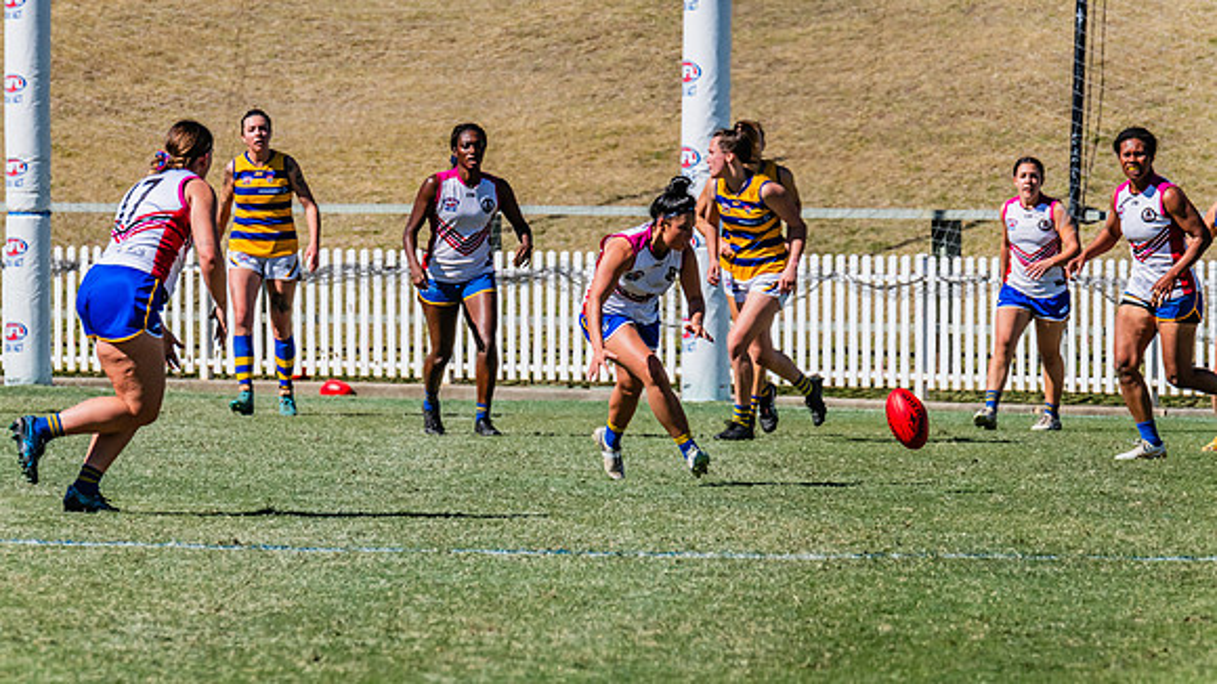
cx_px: 595
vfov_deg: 2.7
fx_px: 14625
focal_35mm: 453
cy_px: 329
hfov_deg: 4.8
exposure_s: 1/1600
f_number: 13
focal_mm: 420
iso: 800
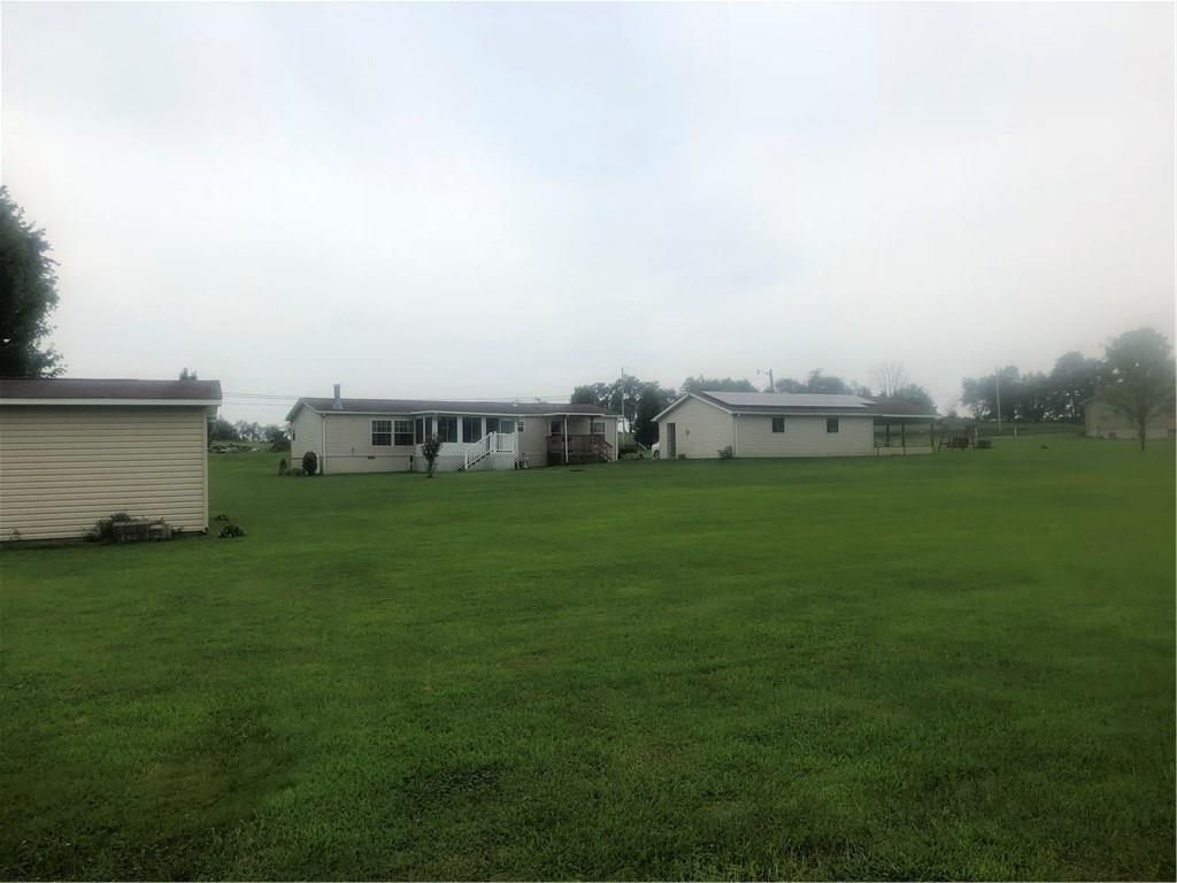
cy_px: 442
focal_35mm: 28
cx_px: 588
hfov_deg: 63.4
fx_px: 952
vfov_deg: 49.7
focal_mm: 4
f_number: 1.8
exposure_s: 1/1297
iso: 20
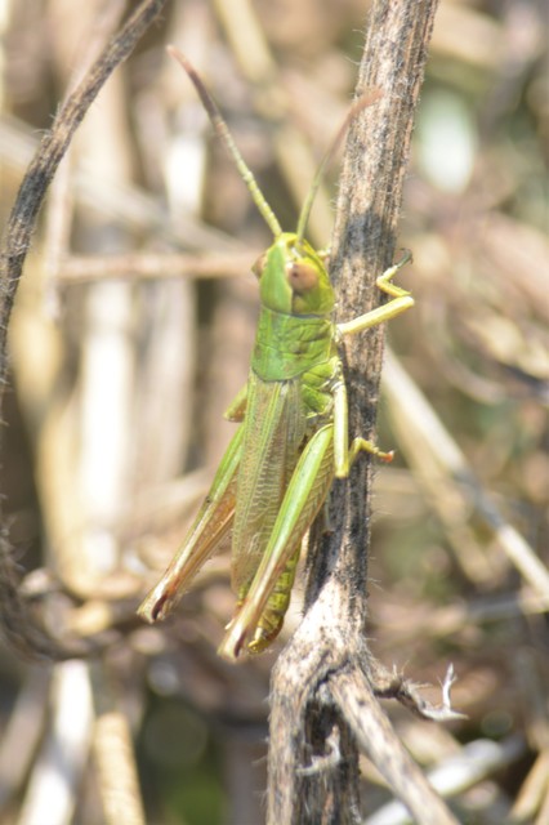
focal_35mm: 450
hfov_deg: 3.1
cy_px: 412
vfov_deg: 4.6
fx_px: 10304
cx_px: 274
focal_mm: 300
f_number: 8
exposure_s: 1/125
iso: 280
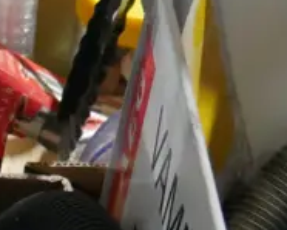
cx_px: -276
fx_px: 1555
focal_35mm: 183
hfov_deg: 9.8
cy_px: 581
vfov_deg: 7.8
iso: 2500
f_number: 4
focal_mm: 17
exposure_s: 1/60
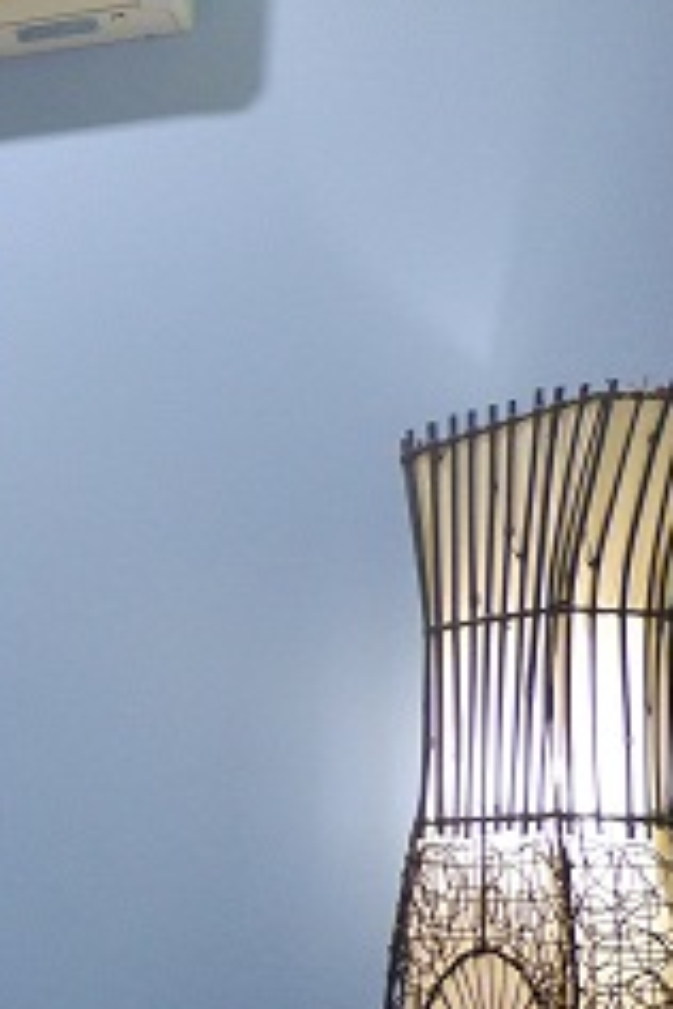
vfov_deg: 22.0
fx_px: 2552
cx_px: -1201
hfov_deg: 11.1
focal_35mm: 91
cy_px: 847
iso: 800
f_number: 3.5
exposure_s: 1/34
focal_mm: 16
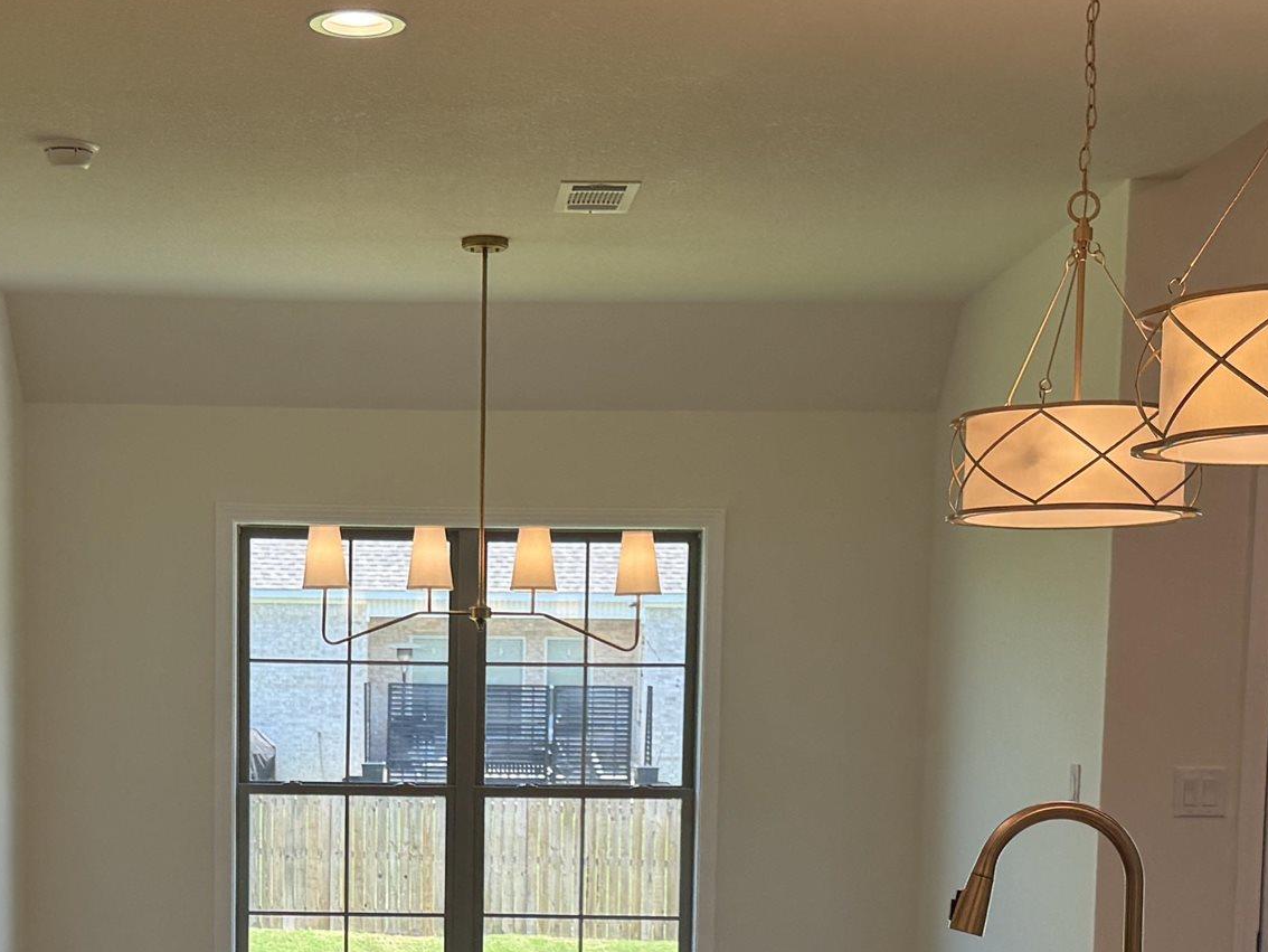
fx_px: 2381
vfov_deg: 21.8
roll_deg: -1.8
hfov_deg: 29.6
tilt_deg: -6.0
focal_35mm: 65
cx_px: 414
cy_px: 935
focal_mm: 6.76
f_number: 1.78
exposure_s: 1/365
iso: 100
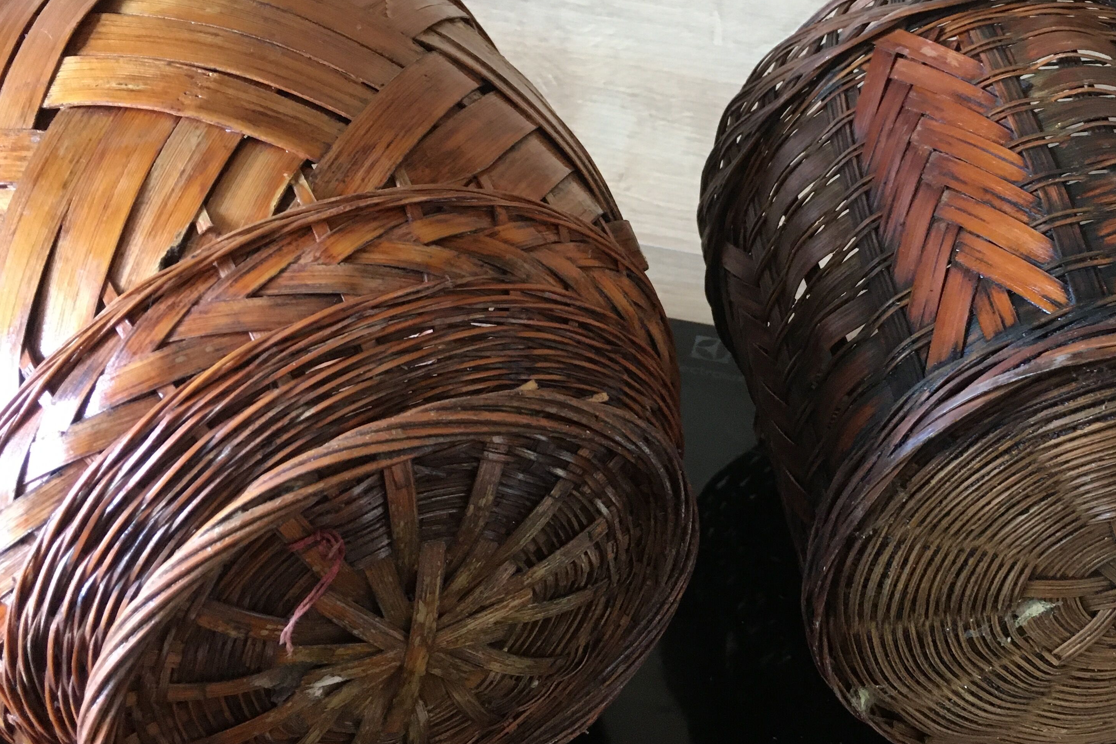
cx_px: 705
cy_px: 339
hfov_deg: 46.0
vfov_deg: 31.9
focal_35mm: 42
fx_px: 1302
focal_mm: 4.15
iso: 250
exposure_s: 1/33
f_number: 2.2
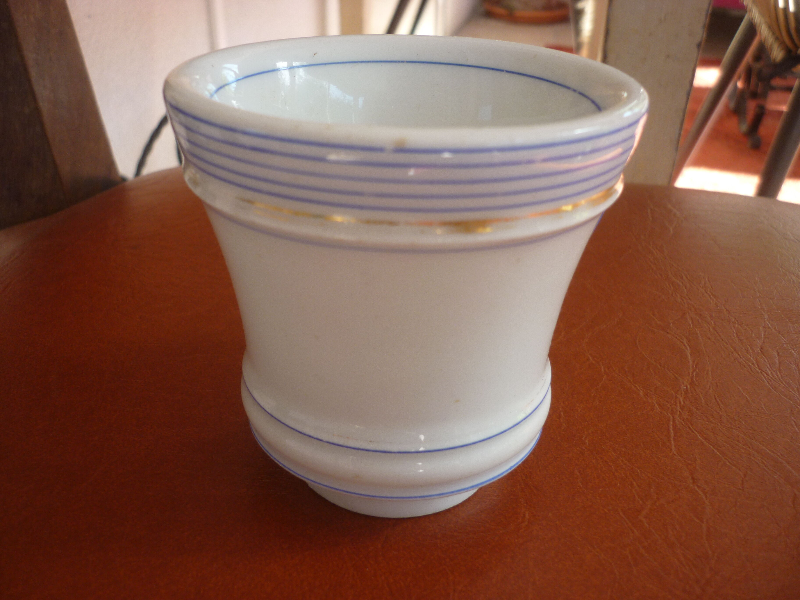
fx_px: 763
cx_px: 400
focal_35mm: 33
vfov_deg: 42.9
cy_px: 300
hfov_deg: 55.4
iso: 80
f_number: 2.8
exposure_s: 1/60
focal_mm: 5.5
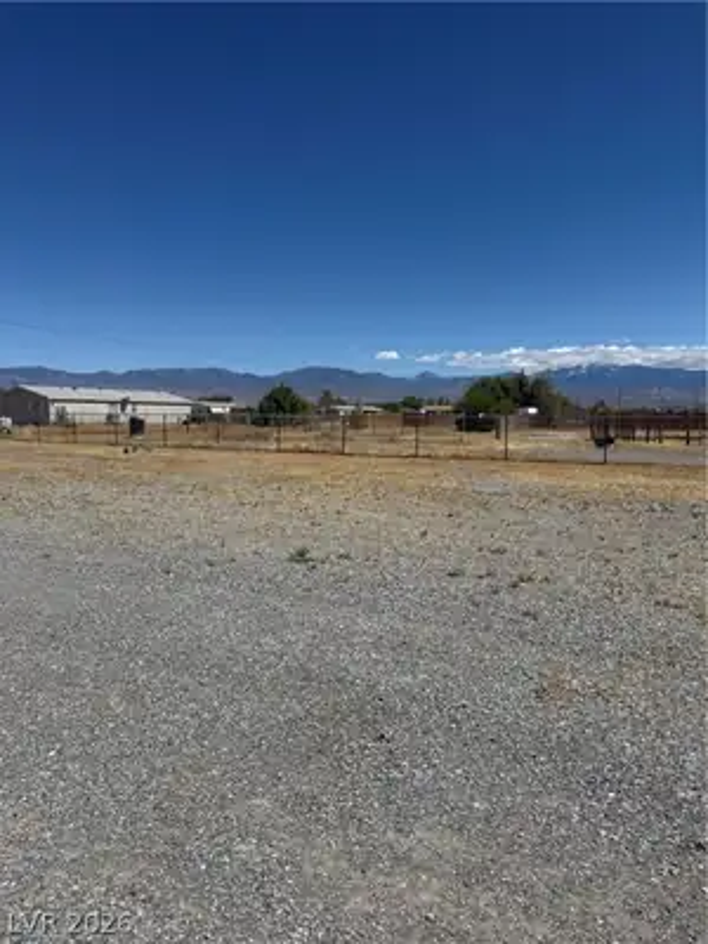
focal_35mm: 24
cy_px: 472
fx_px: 654
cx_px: 354
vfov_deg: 71.6
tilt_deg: -1.8
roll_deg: +2.1
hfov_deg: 56.8
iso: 80
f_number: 1.78
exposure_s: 1/10309
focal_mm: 6.76
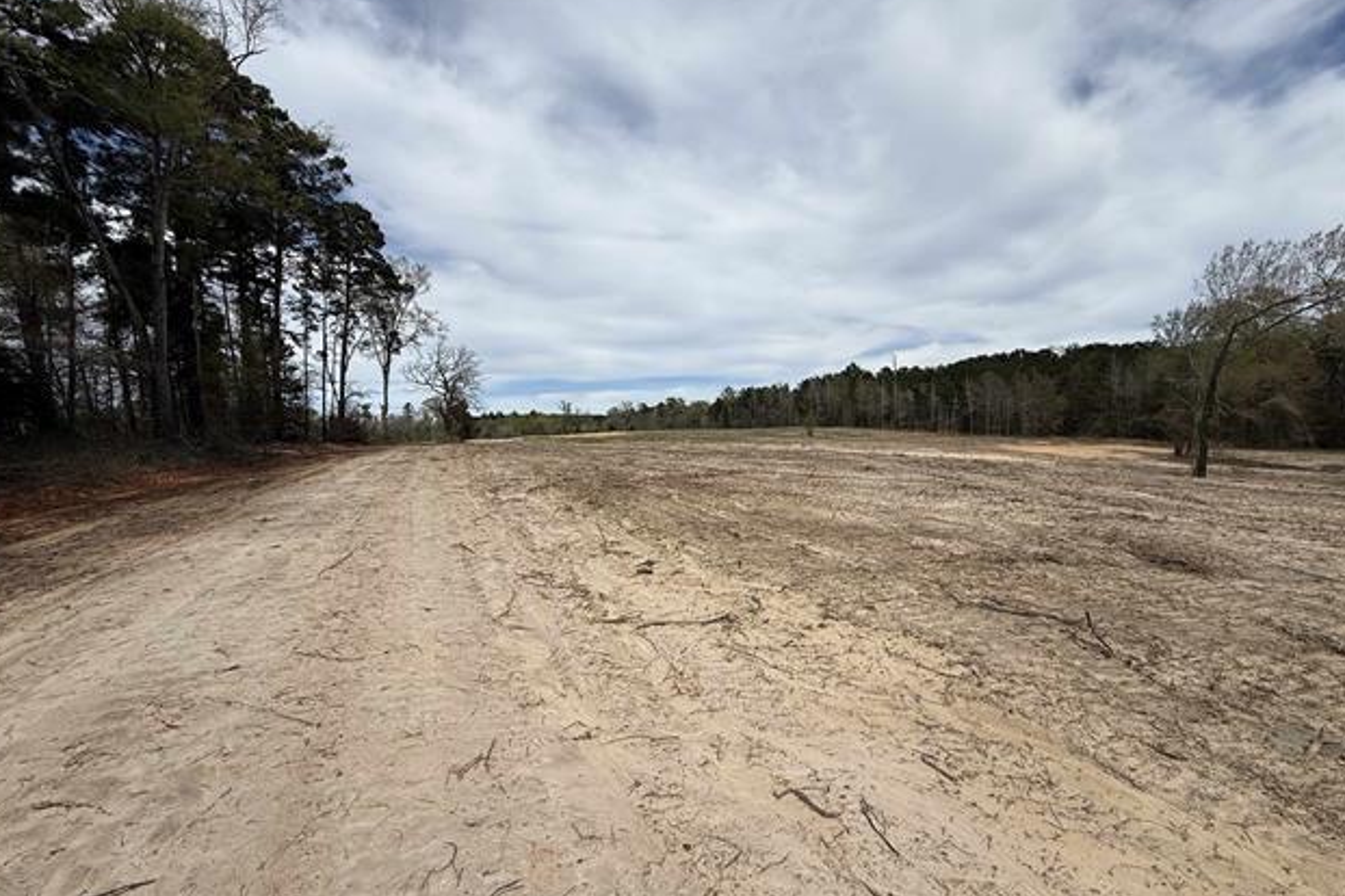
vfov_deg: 77.3
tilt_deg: -0.8
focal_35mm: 15
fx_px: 560
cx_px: 665
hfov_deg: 100.4
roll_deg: +1.8
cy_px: 452
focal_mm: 2.22
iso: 64
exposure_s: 1/5155
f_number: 2.2
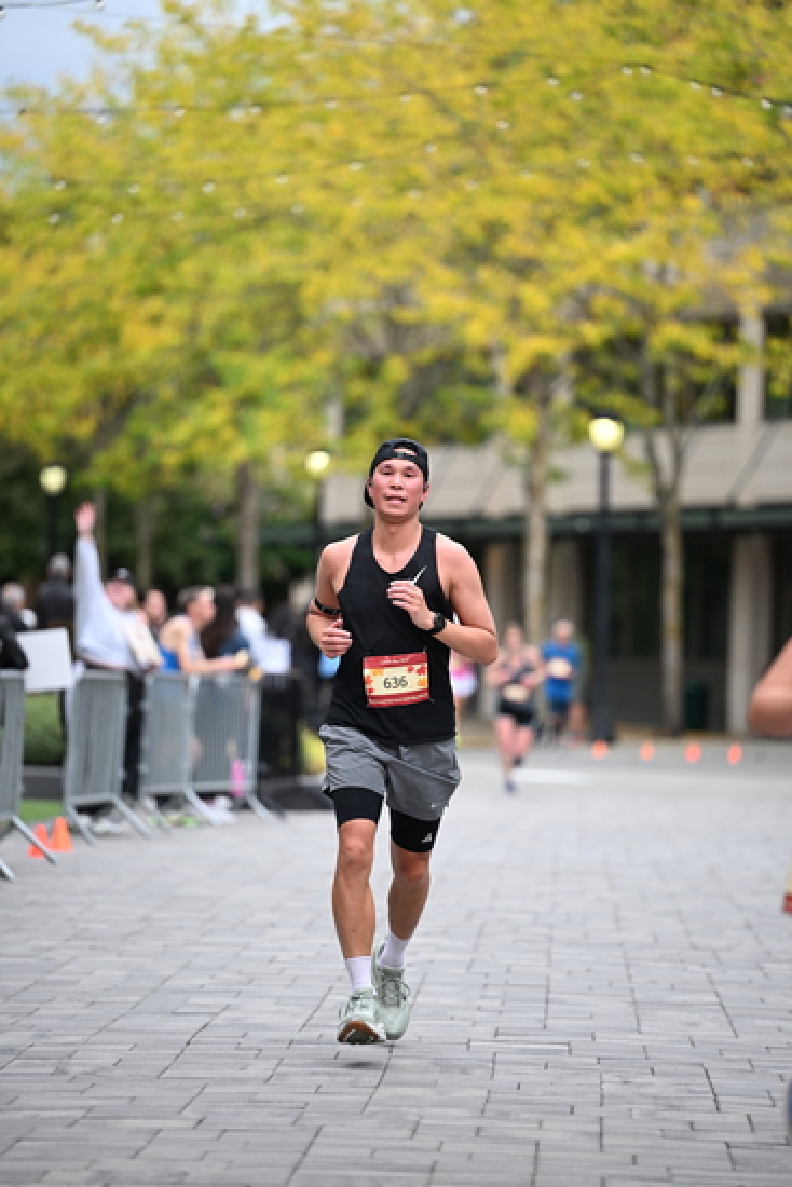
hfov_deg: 8.1
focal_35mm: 170
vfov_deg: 12.1
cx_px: 396
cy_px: 594
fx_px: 5606
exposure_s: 1/2000
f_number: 2.8
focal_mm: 170
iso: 640
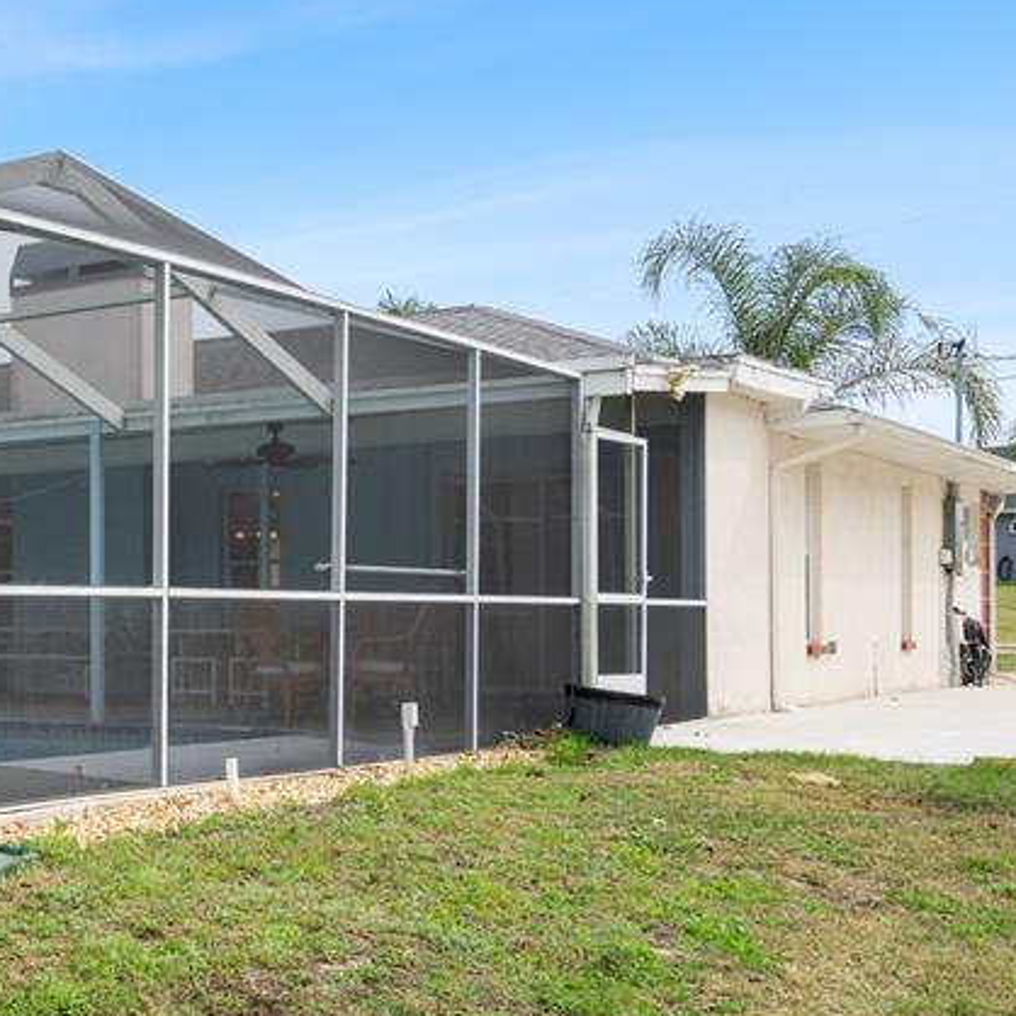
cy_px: 664
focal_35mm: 52
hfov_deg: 28.9
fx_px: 1727
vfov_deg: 32.6
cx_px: -168
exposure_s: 1/400
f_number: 8
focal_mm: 25
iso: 320
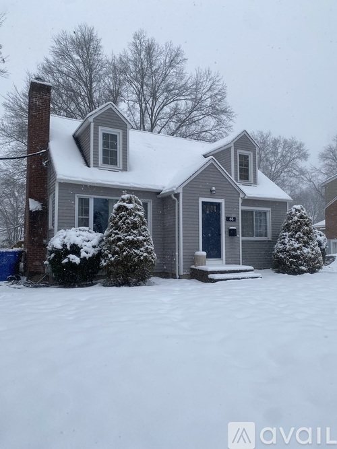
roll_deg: +0.0
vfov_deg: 67.3
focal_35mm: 26
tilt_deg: +4.8
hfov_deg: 53.0
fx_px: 338
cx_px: 168
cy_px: 224
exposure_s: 1/2268
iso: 32
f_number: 1.8
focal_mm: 4.25
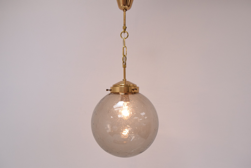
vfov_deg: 28.1
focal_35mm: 48
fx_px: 335
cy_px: 84
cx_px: 126
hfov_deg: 41.1
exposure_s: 1/200
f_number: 7.1
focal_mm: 32
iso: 1600
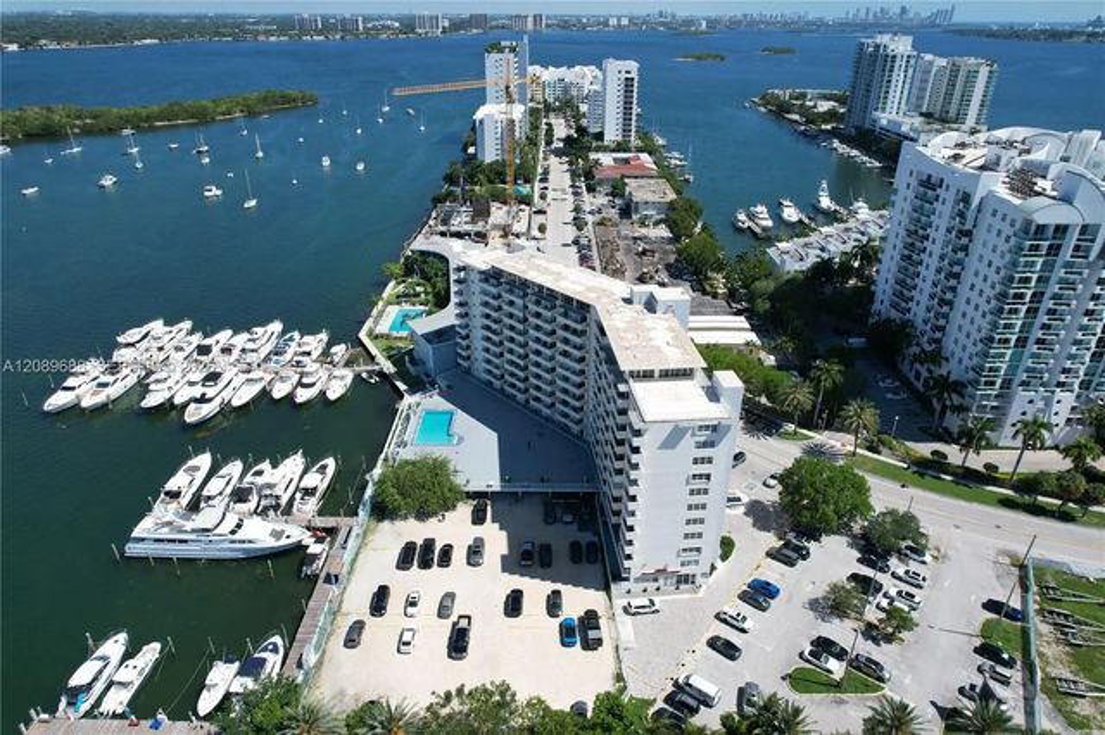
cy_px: 368
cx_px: 552
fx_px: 675
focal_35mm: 22
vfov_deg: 57.2
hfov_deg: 78.6
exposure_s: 1/2500
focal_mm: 8.38
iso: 120
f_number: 2.8
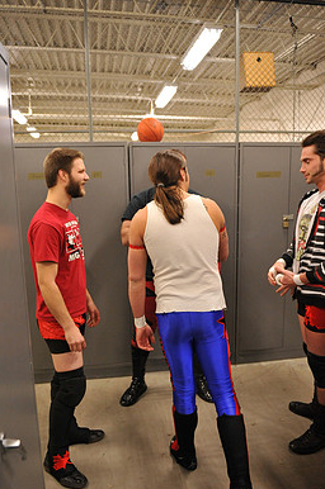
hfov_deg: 46.2
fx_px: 381
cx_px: 154
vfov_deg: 65.5
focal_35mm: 28
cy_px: 264
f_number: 2.8
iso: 3200
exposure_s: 1/250
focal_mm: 24
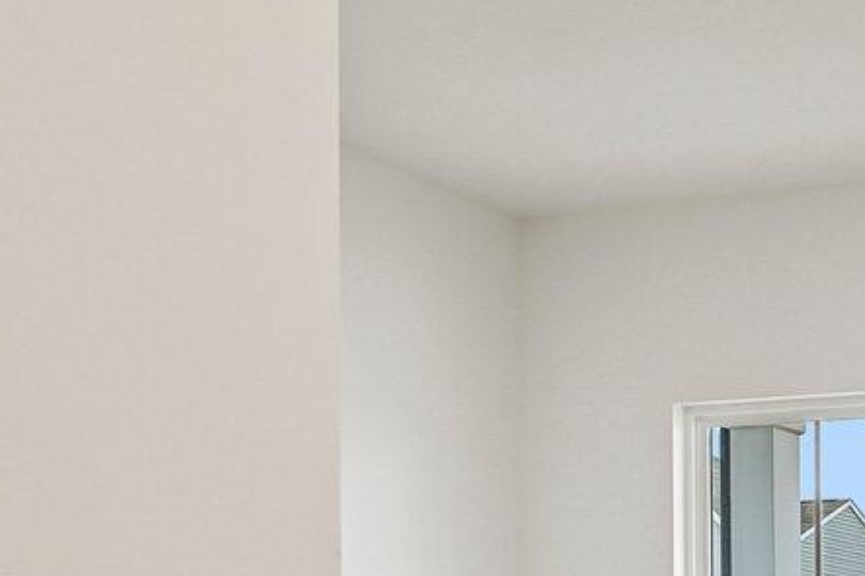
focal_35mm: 74
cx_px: 1203
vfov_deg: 17.3
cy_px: 749
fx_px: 1777
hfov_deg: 23.3
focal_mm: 16
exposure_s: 1/15
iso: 200
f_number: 8
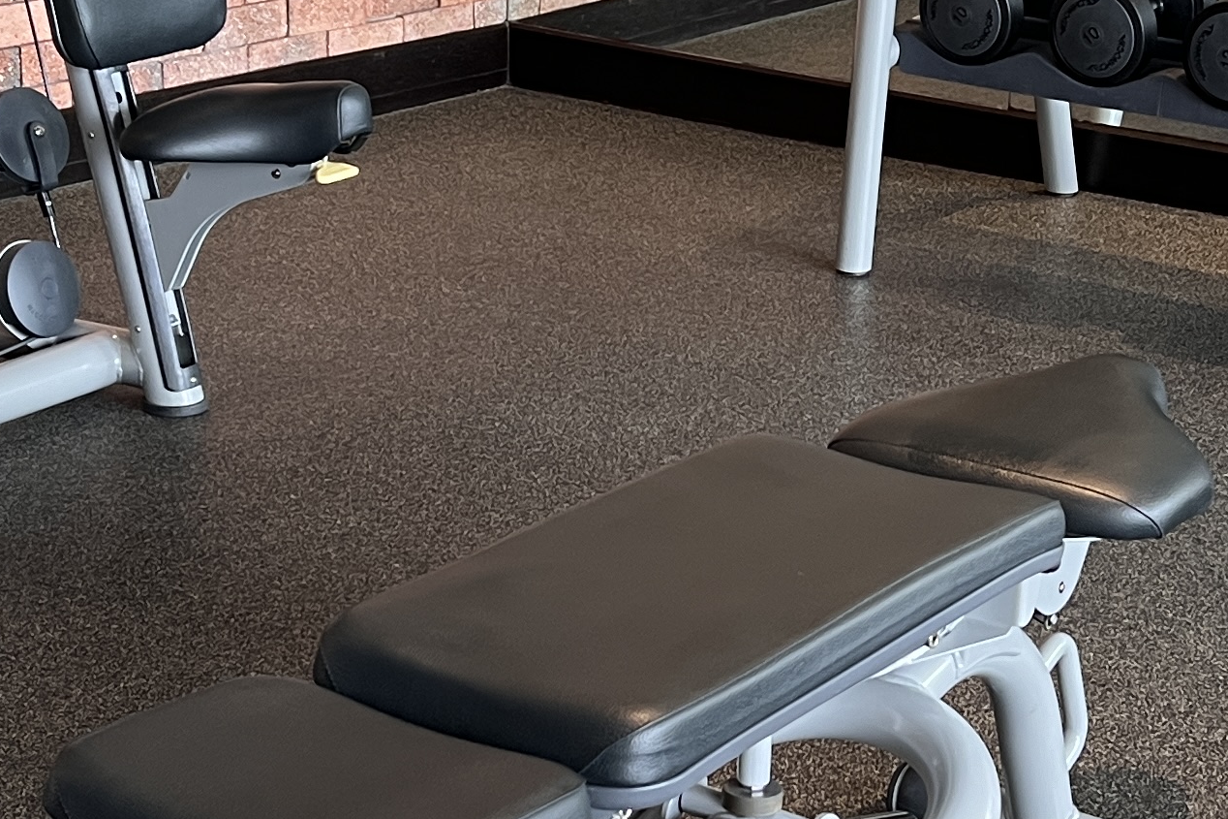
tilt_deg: -18.2
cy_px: 370
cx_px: 706
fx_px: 2933
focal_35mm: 86
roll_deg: -1.7
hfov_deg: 23.6
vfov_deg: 15.9
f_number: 1.5
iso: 100
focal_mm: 5.7
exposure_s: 1/50
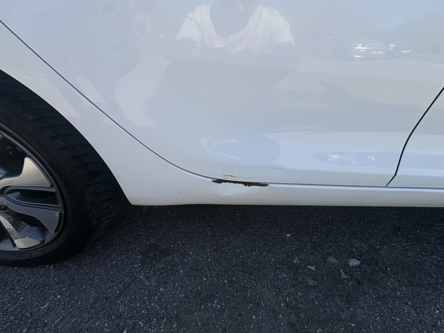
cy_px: 166
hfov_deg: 102.1
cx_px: 222
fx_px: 180
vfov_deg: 85.7
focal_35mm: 14
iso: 50
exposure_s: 1/944
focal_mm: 2.22
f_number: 2.2
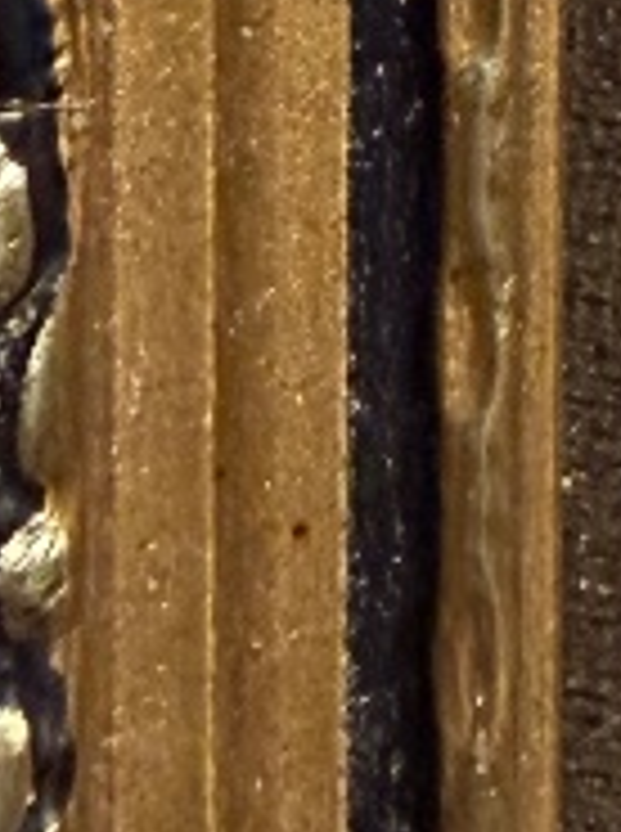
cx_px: 1206
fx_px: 3744
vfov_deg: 12.1
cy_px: -391
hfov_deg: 9.0
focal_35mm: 156
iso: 500
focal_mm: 2.22
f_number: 2.2
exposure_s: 1/60
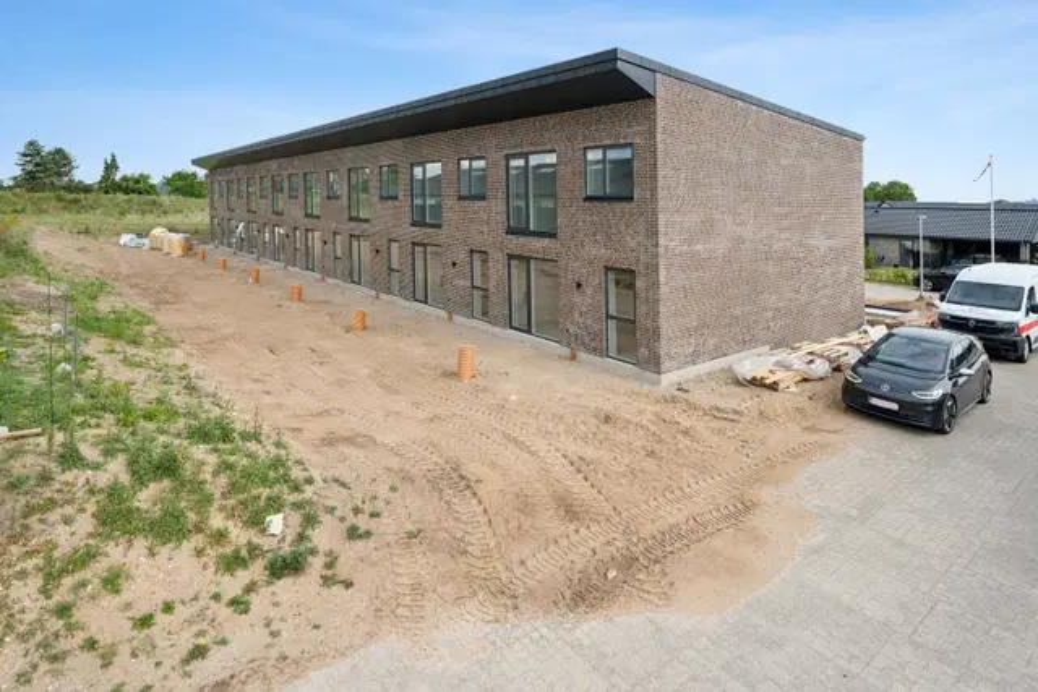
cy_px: 346
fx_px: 534
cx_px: 519
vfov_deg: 66.0
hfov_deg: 88.4
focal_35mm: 18
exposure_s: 1/2000
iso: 320
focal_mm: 18.5
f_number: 5
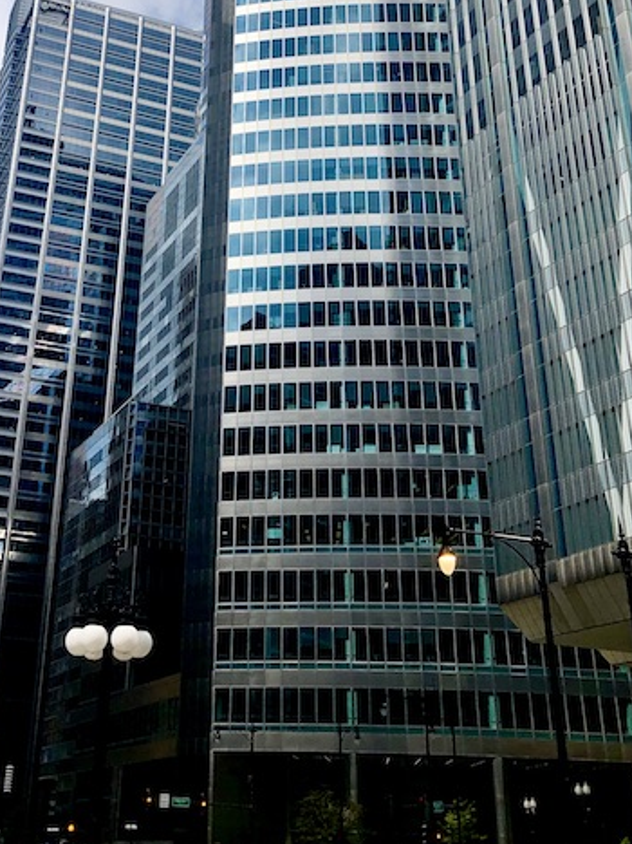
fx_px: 1169
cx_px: 229
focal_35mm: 48
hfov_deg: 30.1
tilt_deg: +31.7
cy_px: 134
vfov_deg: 37.8
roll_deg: -1.6
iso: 20
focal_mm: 4
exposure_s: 1/2857
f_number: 1.8
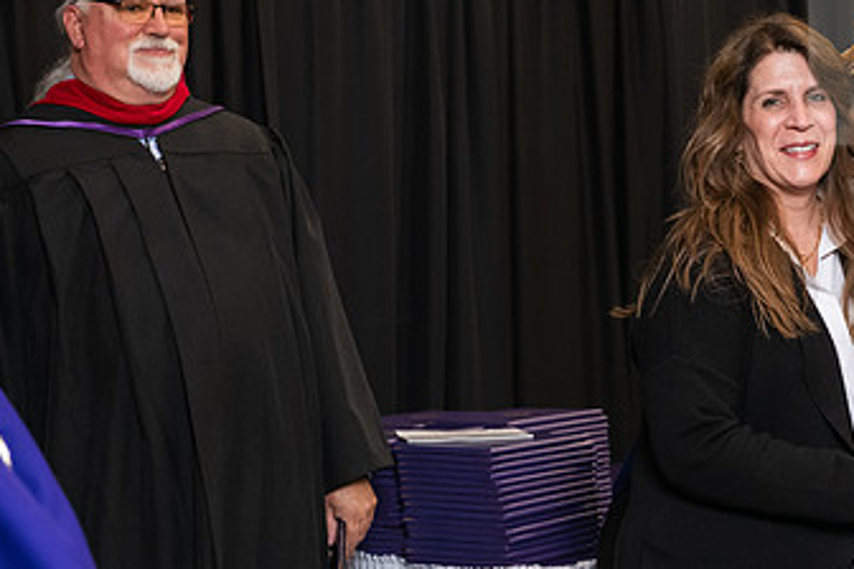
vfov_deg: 12.8
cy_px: 240
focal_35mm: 107
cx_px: 732
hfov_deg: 18.8
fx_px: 2538
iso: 1600
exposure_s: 1/125
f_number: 5
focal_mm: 62
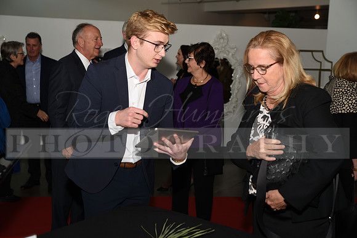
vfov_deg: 27.0
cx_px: 178
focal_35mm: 50
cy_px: 119
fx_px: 496
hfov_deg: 39.6
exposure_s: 1/60
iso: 100
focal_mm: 50
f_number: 4
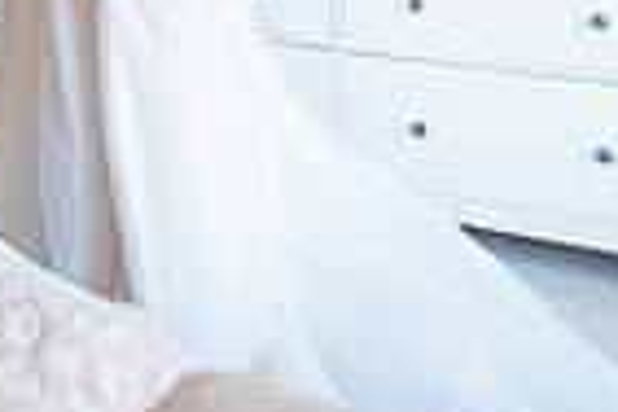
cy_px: -394
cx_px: 13
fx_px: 1202
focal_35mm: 70
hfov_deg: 27.3
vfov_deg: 15.7
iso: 640
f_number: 2.8
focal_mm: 17
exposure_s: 1/100
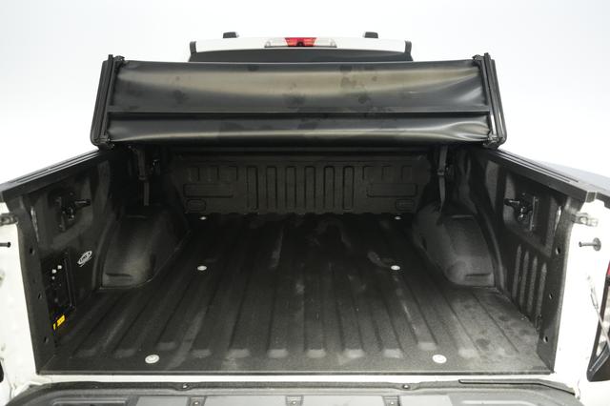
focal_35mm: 28
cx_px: 305
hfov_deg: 65.5
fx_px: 474
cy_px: 203
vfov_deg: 46.4
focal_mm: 28
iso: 5000
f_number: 2.8
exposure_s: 1/160
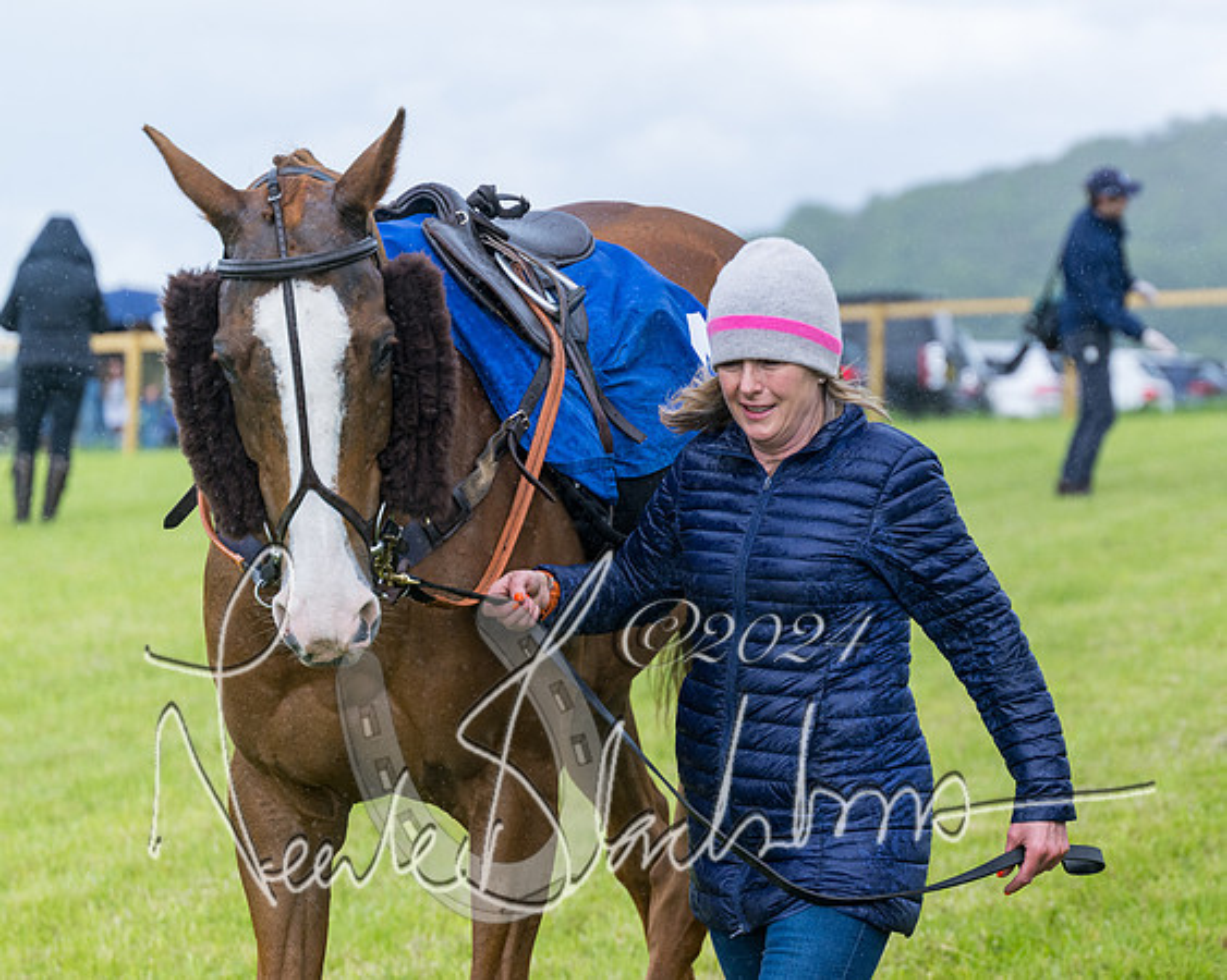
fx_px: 5146
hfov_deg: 13.6
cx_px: 887
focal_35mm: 142
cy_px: 435
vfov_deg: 10.9
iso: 400
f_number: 4
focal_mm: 103
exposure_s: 1/1600
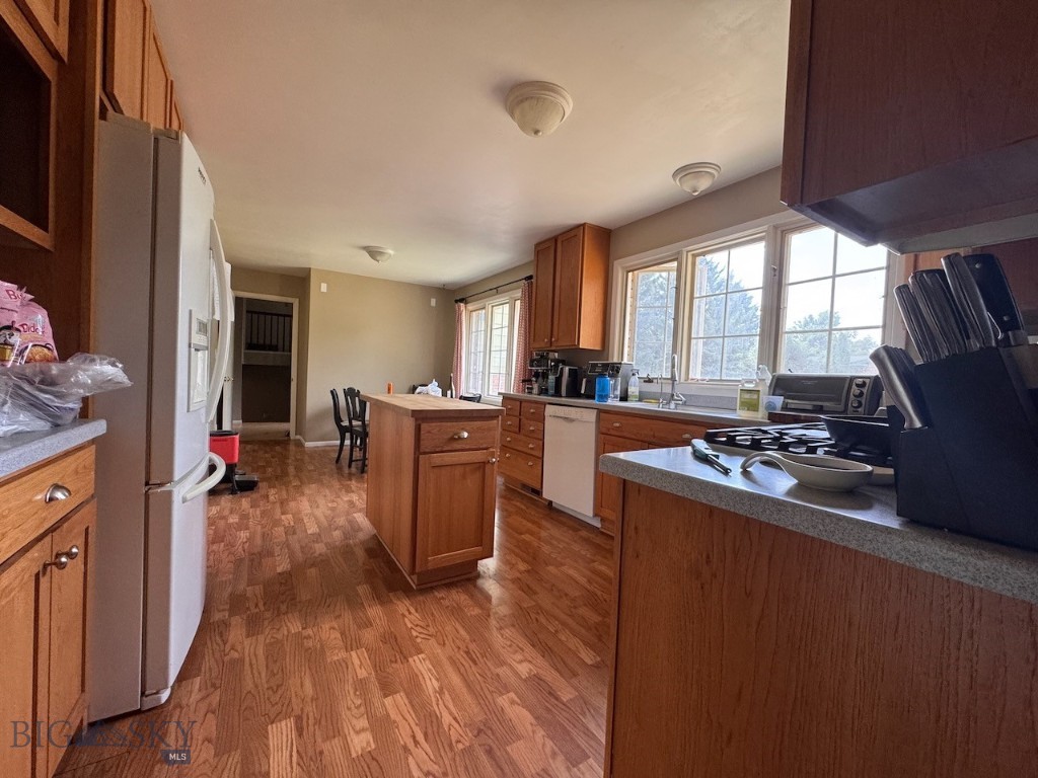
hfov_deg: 102.1
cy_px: 389
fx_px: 420
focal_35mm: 14
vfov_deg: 85.7
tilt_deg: -1.3
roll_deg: -1.4
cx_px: 519
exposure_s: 1/99
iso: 250
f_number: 2.2
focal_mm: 2.22
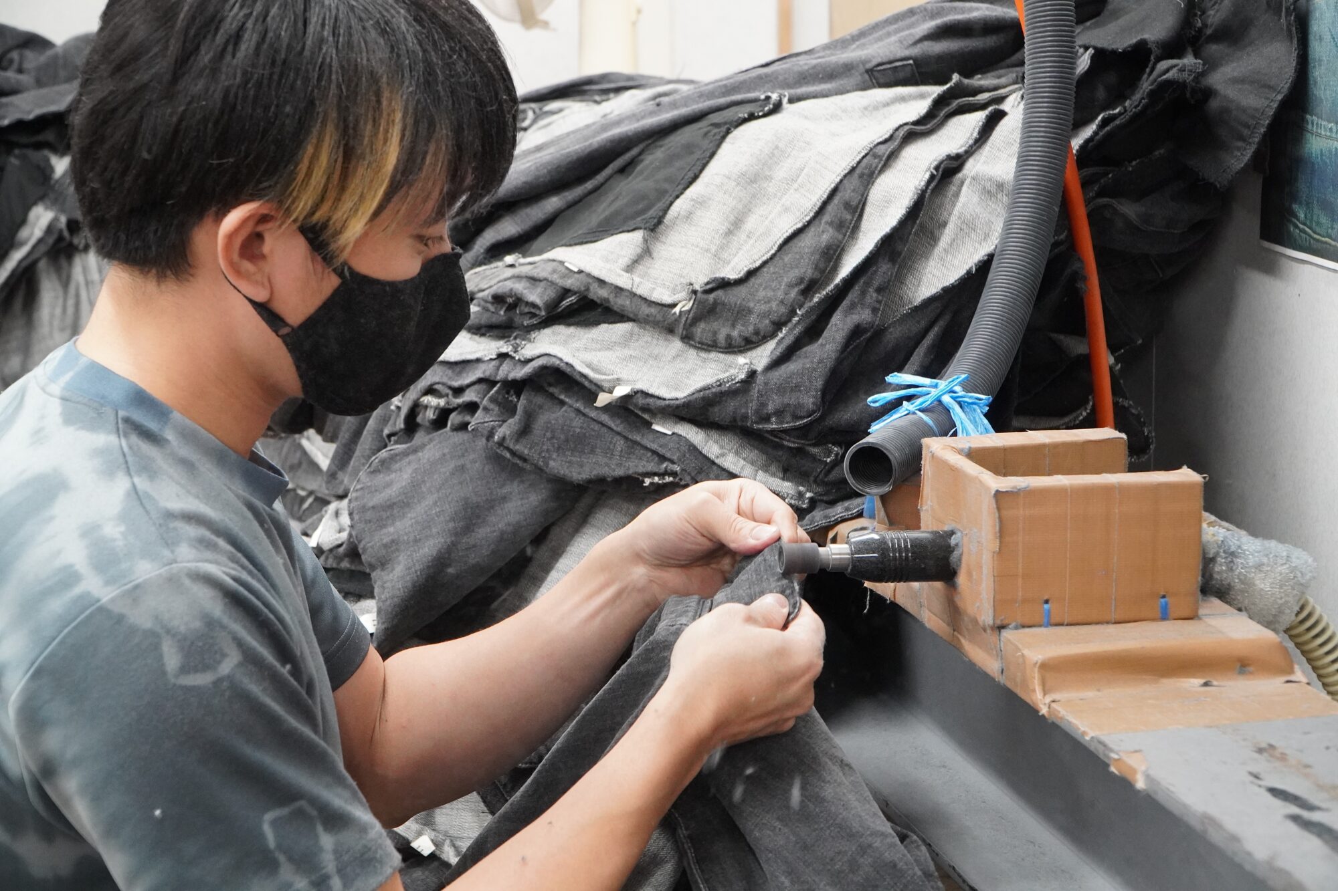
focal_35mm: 76
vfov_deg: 17.8
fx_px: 2843
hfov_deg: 26.5
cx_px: 669
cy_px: 446
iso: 3200
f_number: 6.3
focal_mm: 51
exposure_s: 1/80
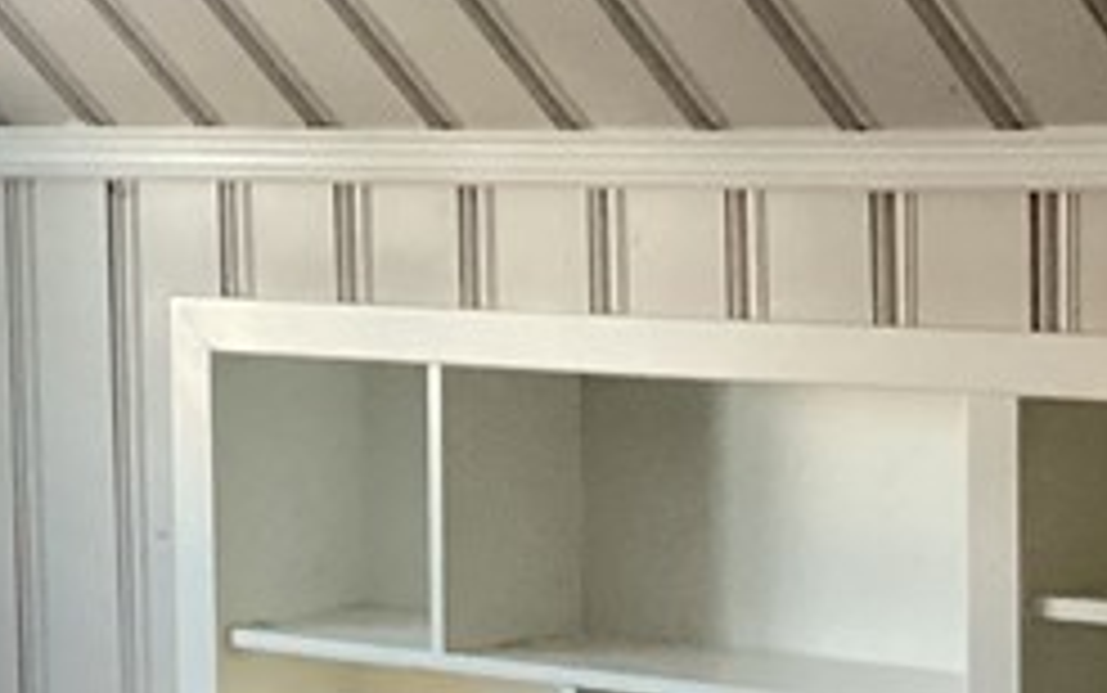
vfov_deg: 9.6
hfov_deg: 15.1
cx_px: 158
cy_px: 410
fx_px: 4135
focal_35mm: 137
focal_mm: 3.3
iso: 250
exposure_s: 1/40
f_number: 2.4
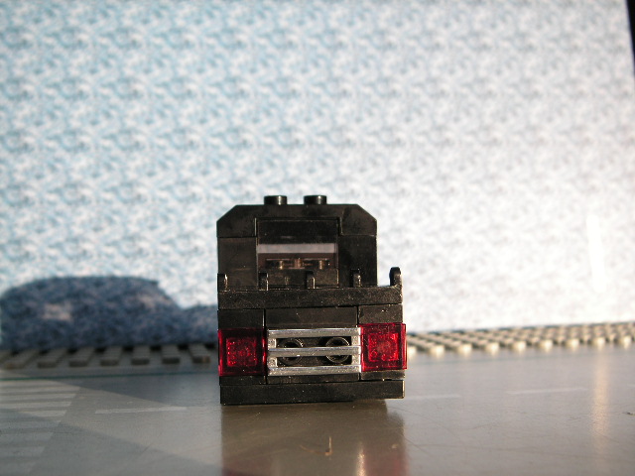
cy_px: 238
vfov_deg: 30.9
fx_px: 862
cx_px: 318
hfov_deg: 40.4
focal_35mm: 47
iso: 50
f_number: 3.6
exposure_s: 1/90
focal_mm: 7.7
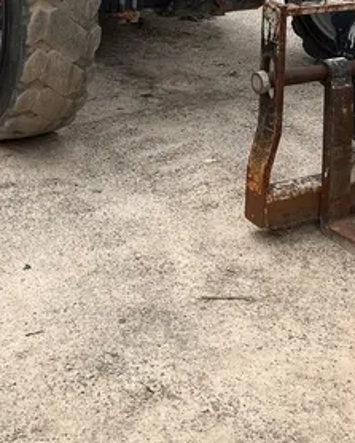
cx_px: 218
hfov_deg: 21.3
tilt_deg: -6.6
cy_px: -57
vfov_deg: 24.4
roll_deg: -4.1
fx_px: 944
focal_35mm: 72
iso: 32
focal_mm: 3.99
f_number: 1.8
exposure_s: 1/1012
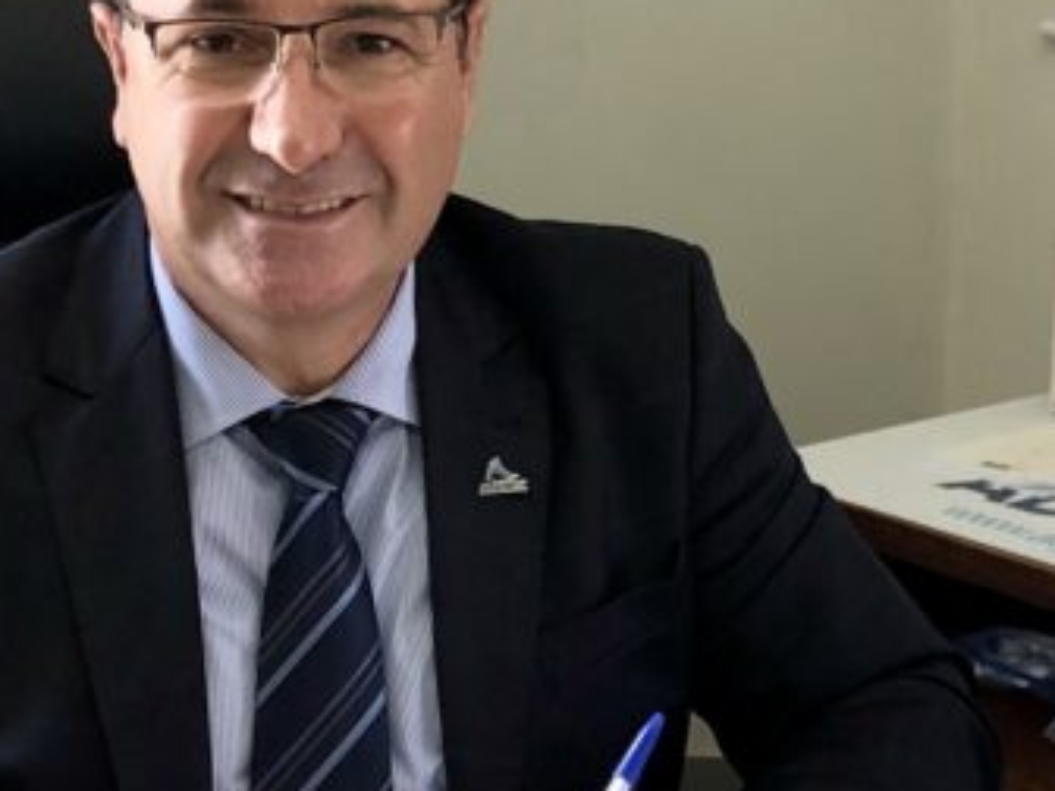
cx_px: 270
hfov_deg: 29.8
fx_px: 1951
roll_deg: +0.7
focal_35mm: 64
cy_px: 261
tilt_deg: -10.9
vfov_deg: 22.8
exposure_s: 1/30
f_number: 1.8
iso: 32
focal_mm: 4
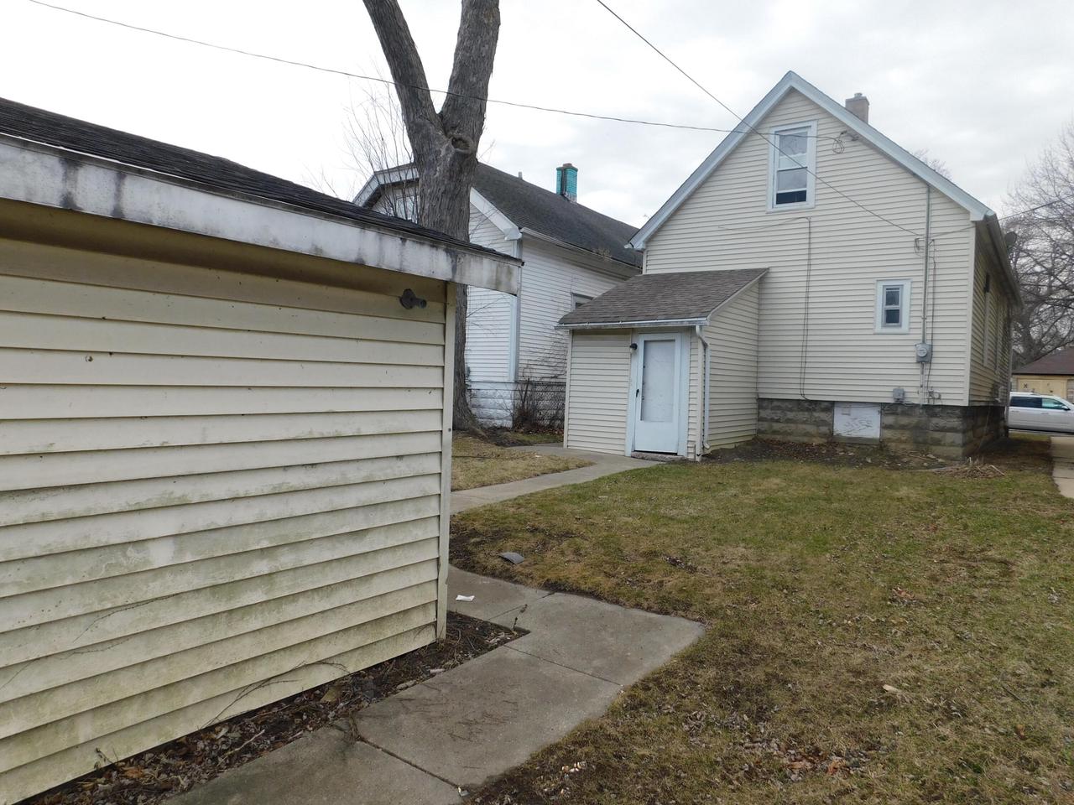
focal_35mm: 24
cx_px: 537
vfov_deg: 56.8
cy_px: 402
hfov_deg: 71.6
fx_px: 745
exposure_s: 1/1000
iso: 125
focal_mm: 4.1
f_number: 3
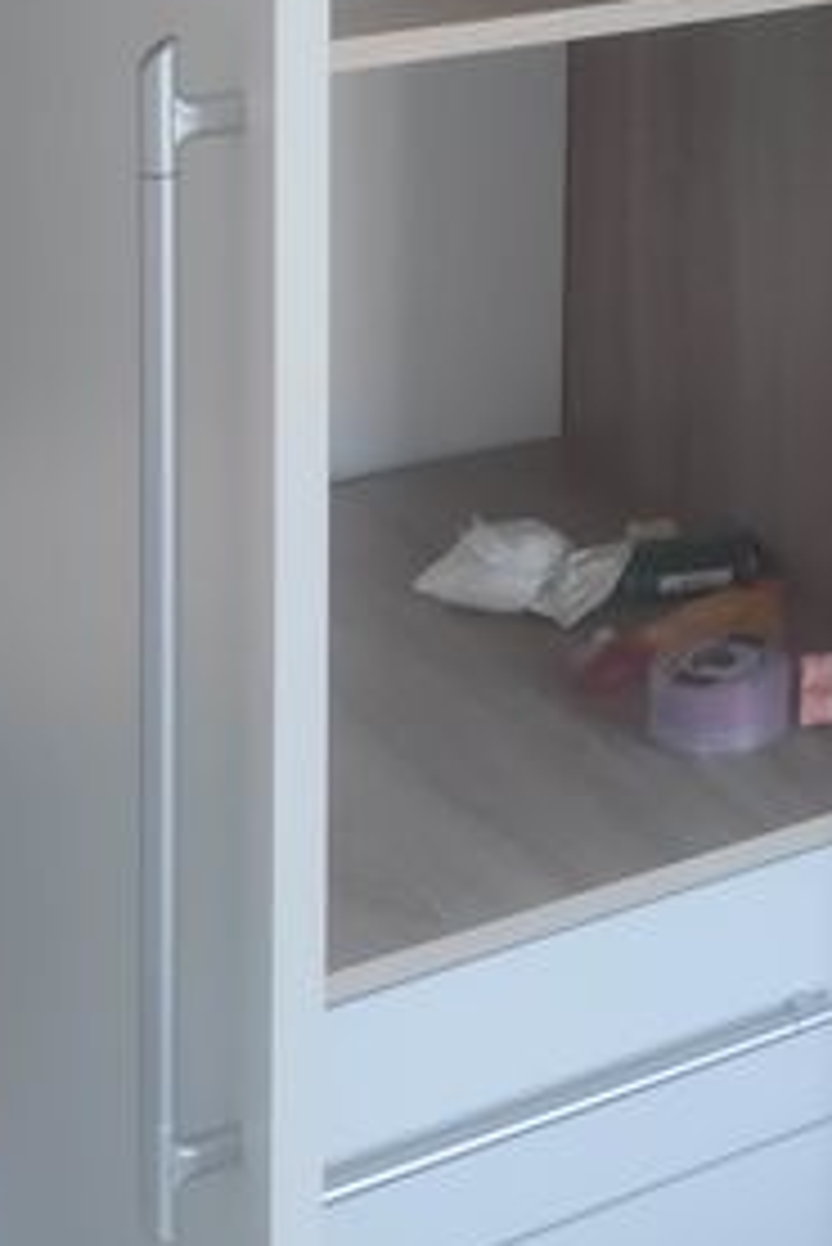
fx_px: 3116
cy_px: -324
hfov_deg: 14.1
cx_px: 1322
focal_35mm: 90
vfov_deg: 20.8
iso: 716
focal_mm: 6.72
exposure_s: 1/100
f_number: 1.69
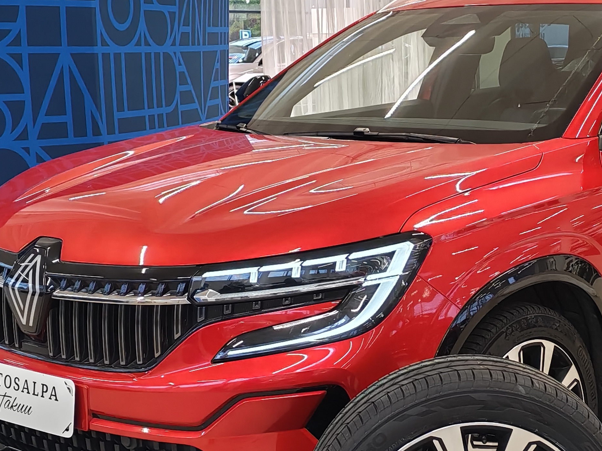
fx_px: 1339
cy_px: 283
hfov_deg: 25.1
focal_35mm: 77
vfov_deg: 19.1
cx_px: 447
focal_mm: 6.12
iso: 500
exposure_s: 1/100
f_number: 1.9
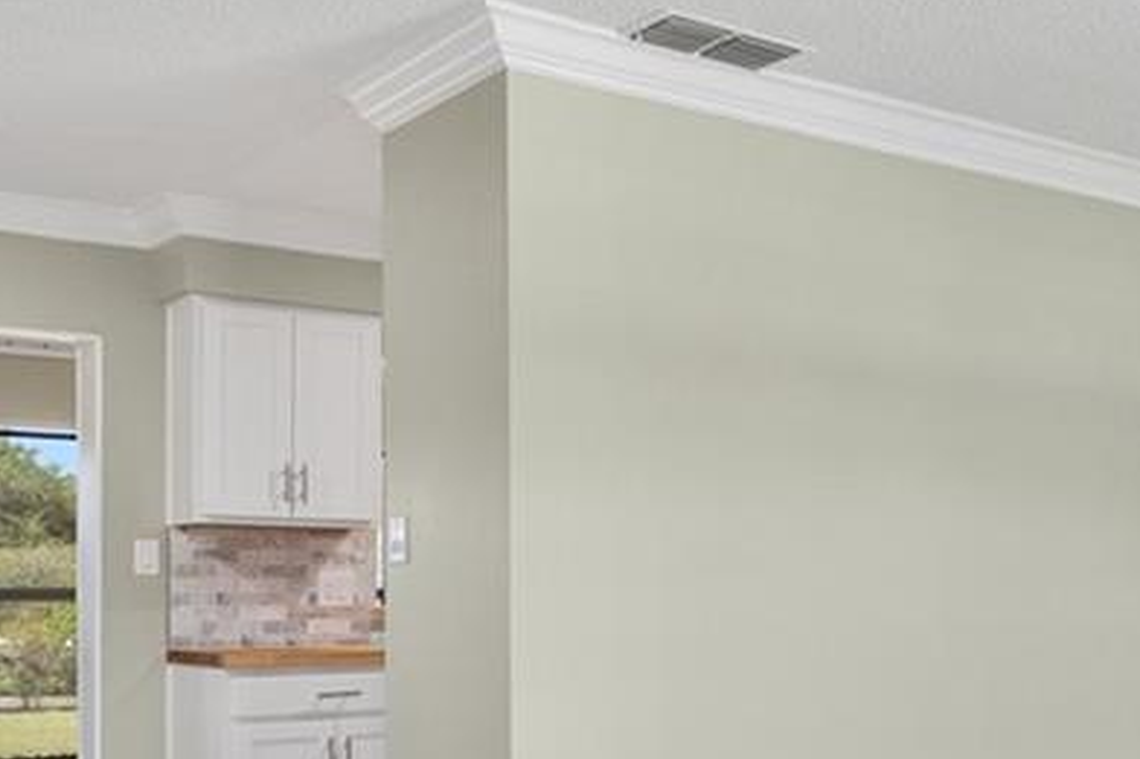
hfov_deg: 34.5
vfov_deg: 24.9
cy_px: 648
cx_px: 1114
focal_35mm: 53
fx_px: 1678
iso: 400
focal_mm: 13
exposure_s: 1/10
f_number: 8
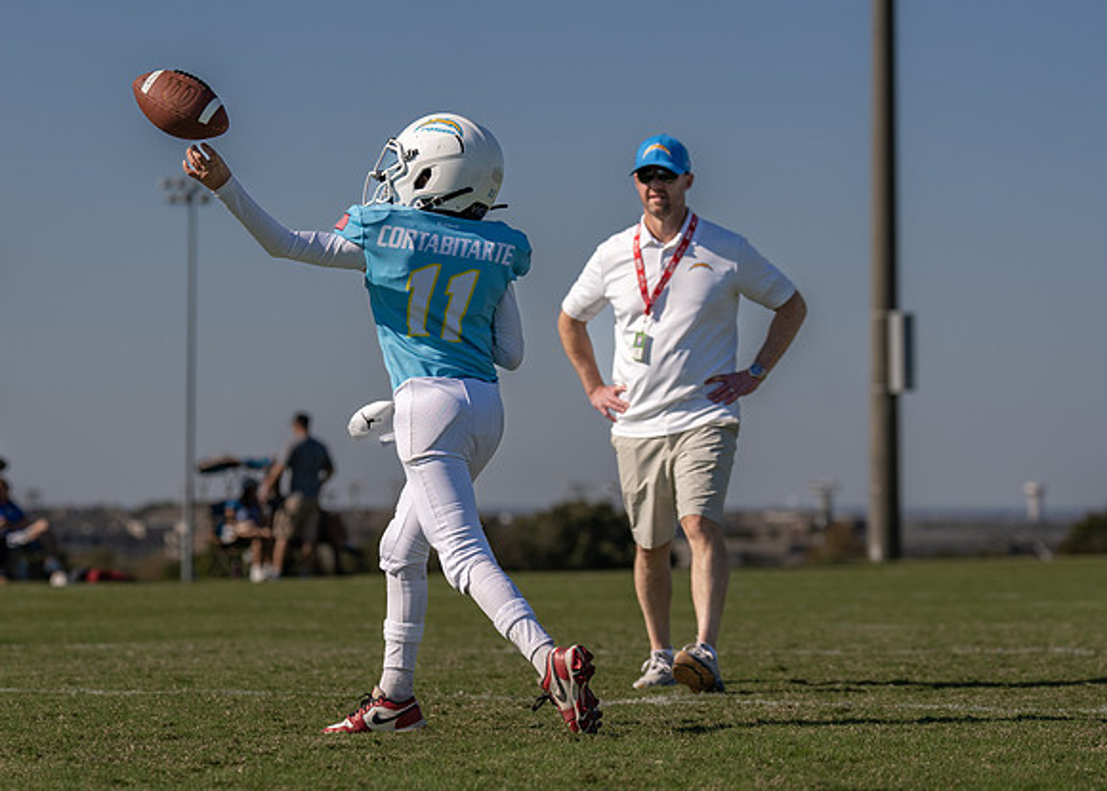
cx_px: 444
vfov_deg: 10.7
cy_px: 407
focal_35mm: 134
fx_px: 4227
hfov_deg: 14.9
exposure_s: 1/4000
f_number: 3.2
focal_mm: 100
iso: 100
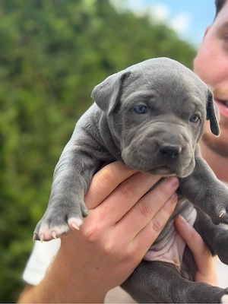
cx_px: 114
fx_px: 422
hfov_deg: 30.3
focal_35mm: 48
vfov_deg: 39.7
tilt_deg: +2.2
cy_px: 152
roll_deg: -3.4
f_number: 1.78
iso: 80
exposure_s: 1/566
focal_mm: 6.76
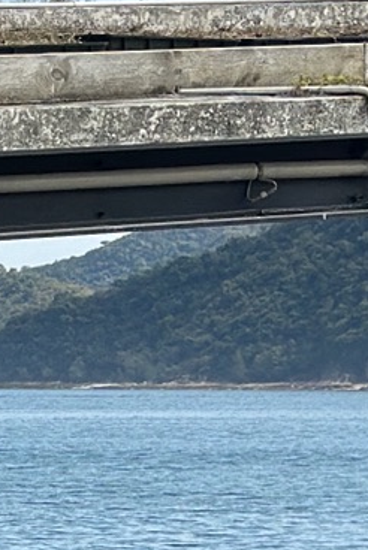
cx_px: -120
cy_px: 387
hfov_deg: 5.1
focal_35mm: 271
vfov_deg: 7.6
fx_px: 4147
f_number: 1.78
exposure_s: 1/2890
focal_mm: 6.86
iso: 80
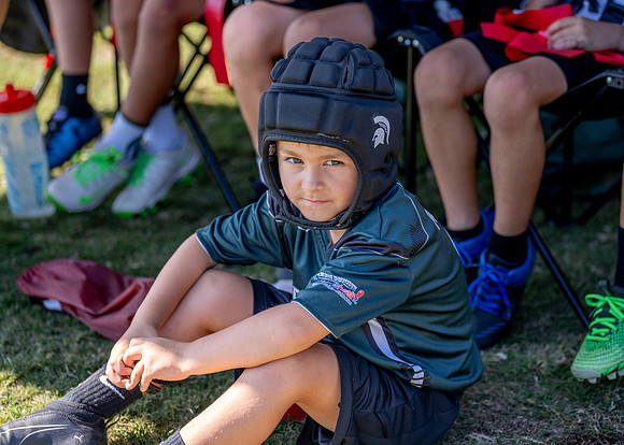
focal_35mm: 108
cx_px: 337
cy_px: 224
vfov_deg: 13.3
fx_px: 1915
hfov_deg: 18.5
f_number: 2.8
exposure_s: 1/1000
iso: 250
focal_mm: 102
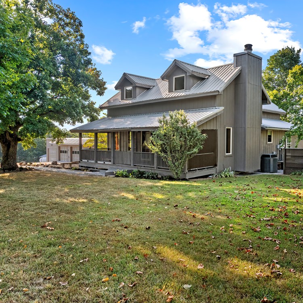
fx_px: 287
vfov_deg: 55.6
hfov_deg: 55.6
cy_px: 151
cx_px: 162
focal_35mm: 29
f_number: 2.8
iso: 410
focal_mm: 12.29
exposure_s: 1/1250
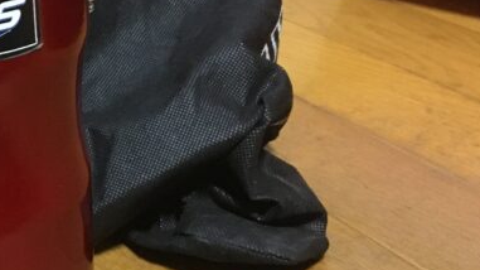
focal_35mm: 85
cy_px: 146
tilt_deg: -26.1
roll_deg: +7.4
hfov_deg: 22.5
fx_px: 1081
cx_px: -136
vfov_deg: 14.2
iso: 200
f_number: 2.2
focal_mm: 4.15
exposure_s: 1/15
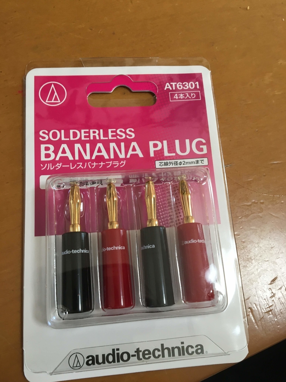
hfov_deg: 48.2
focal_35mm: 29
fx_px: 319
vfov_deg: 61.7
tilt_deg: -74.7
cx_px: 143
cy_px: 191
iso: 64
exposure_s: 1/30
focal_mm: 4.15
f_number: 2.2
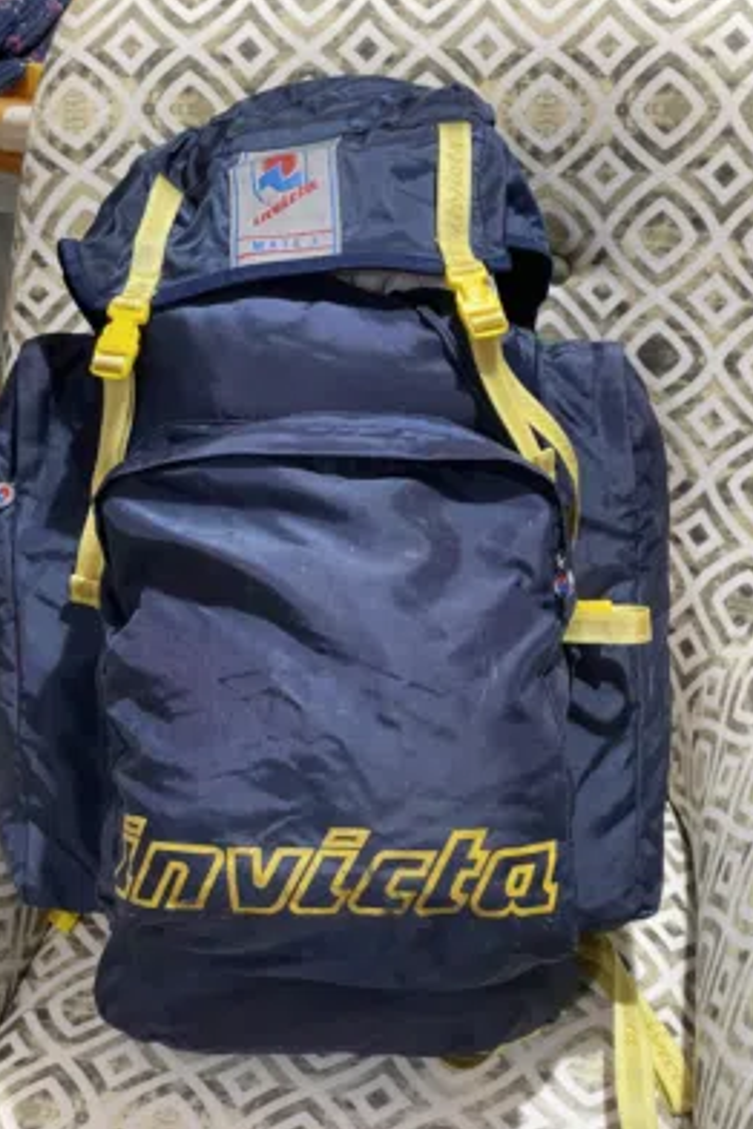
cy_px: 563
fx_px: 1725
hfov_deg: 24.6
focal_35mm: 55
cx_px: 376
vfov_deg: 36.2
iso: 640
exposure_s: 1/50
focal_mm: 6
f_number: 2
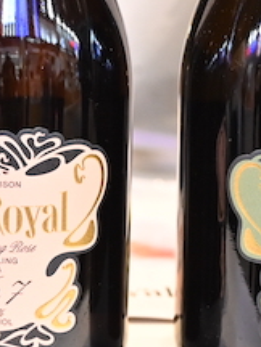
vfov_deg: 4.4
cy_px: -4
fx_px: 4574
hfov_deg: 3.3
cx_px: -164
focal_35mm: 455
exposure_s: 1/160
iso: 1600
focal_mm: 80
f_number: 4
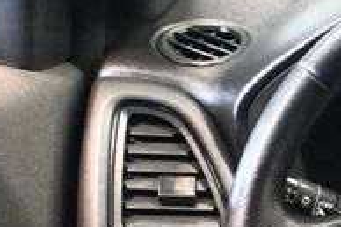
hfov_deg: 14.0
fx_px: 1285
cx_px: 541
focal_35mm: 136
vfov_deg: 9.9
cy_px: 275
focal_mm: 27.5
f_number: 4.5
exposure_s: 1/25
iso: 12800
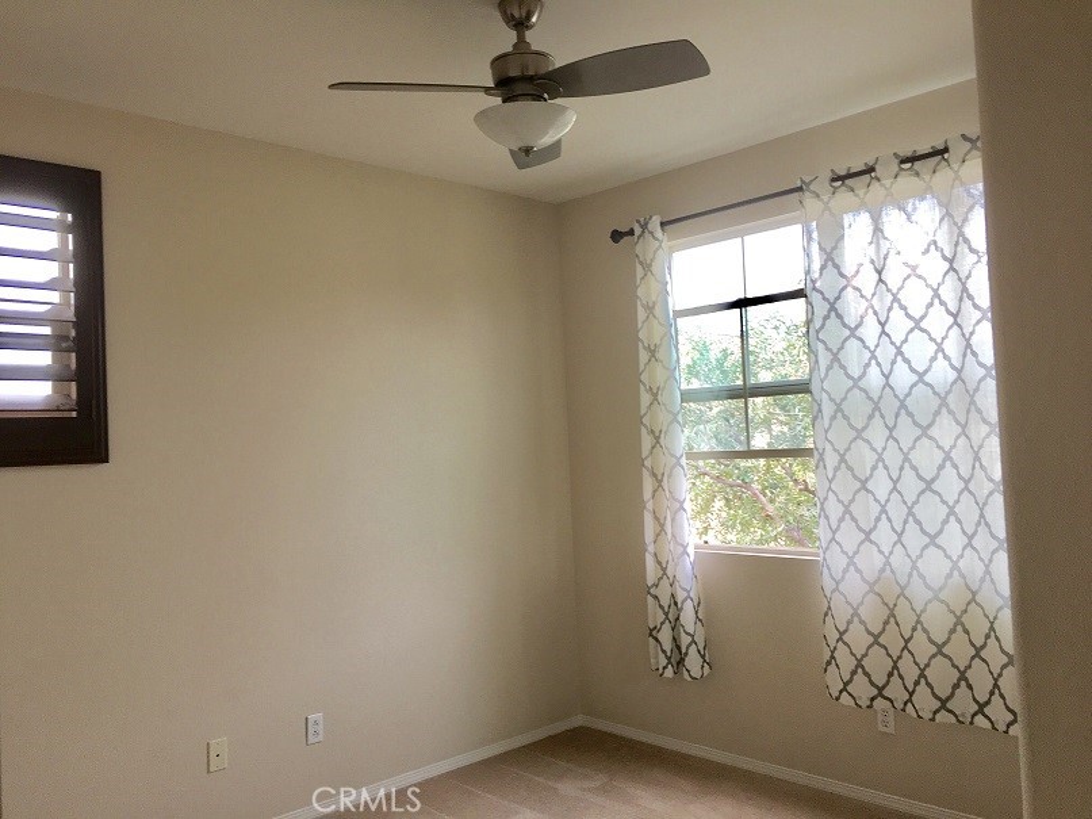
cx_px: 546
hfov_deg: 61.7
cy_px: 410
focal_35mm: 29
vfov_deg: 48.2
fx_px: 915
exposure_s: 1/100
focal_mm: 4.15
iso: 32
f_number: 2.2
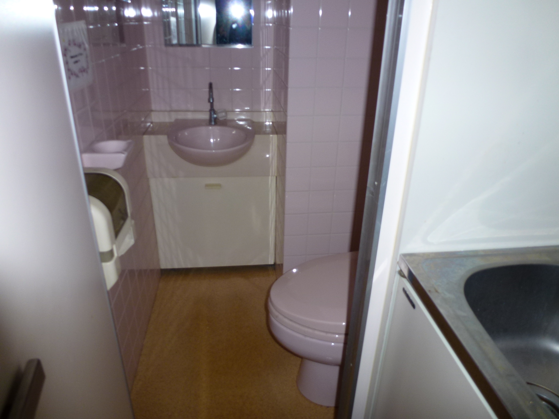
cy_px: 210
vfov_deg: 56.8
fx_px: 388
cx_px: 280
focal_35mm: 24
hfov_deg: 71.6
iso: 100
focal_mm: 4.3
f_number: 3.3
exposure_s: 1/60
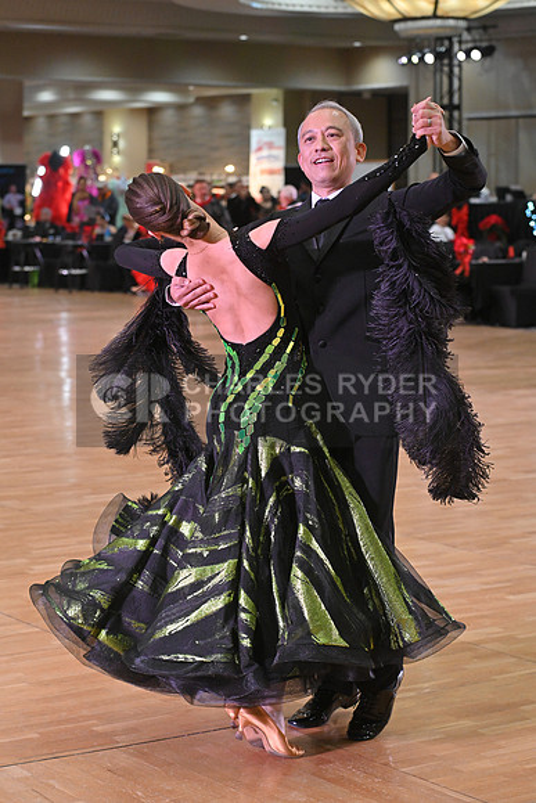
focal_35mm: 86
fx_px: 1919
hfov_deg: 15.9
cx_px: 268
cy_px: 402
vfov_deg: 23.6
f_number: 5
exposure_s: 1/400
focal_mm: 86
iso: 3200
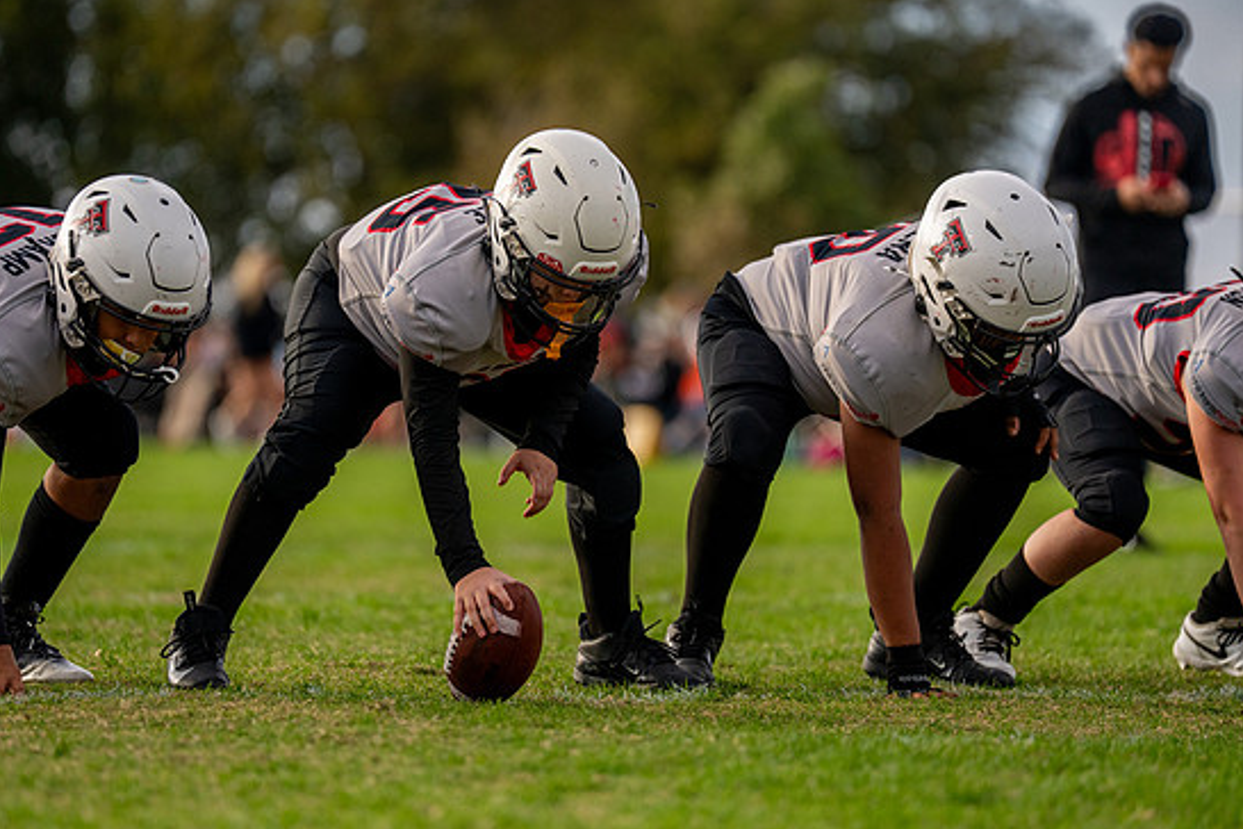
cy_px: 363
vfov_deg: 5.7
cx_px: 543
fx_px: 8286
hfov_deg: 8.6
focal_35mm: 240
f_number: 2.8
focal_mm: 200
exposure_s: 1/1600
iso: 400
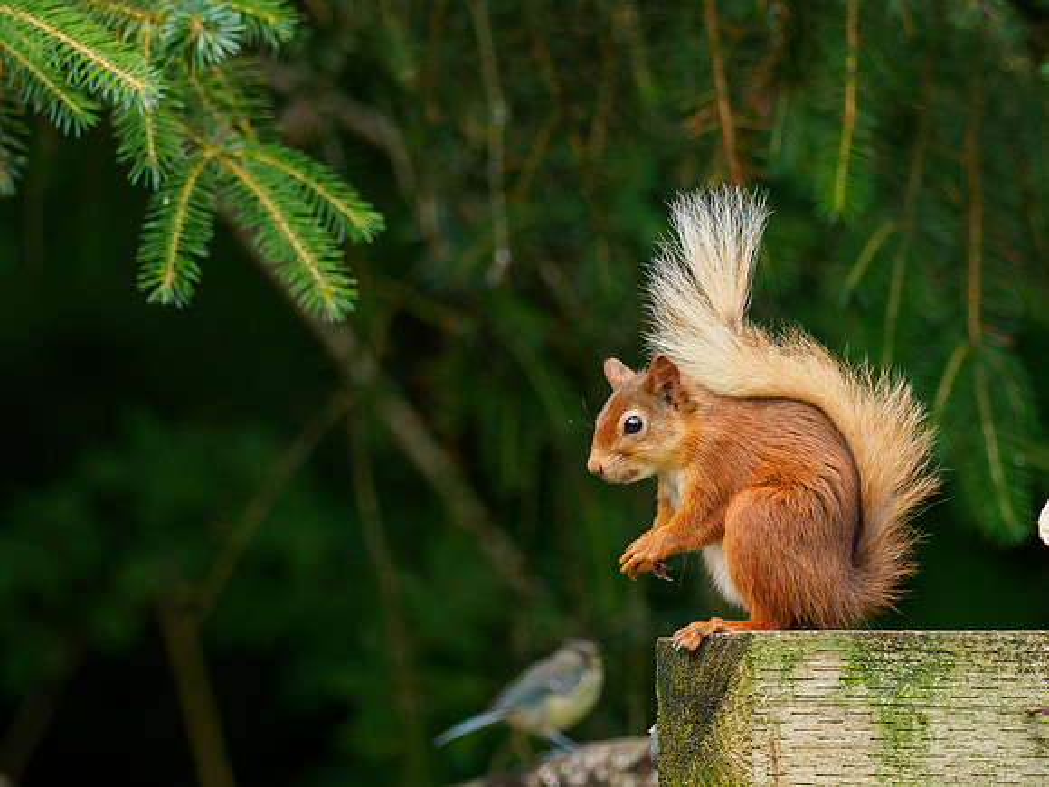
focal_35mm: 917
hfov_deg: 2.2
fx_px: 27802
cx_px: 631
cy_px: 433
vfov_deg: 1.6
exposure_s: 1/800
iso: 500
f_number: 4
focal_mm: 300
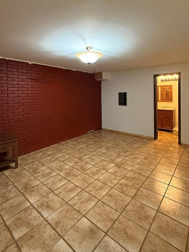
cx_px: 90
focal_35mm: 19
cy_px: 97
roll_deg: +0.4
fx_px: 138
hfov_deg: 68.7
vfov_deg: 83.3
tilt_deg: +0.3
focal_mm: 2.22
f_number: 2.2
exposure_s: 1/60
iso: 500
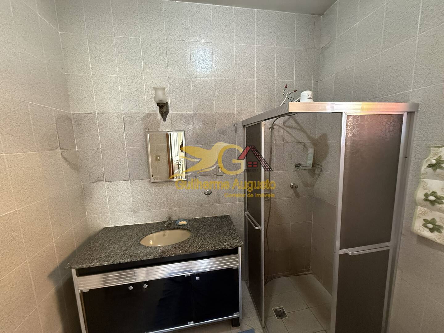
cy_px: 166
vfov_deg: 85.7
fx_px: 180
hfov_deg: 102.1
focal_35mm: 14
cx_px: 222
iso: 800
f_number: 2.2
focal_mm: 2.22
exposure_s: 1/60
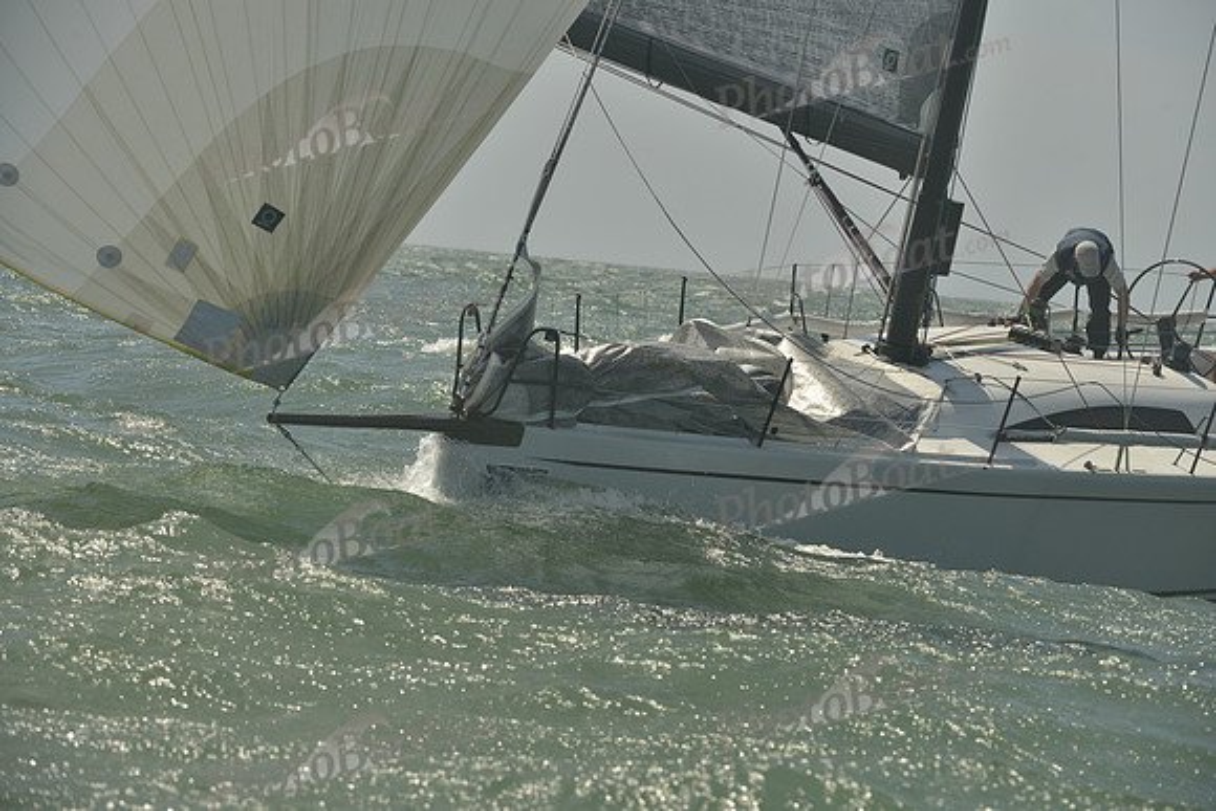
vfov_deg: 6.9
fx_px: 6757
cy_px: 406
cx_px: 608
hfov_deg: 10.3
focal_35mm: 200
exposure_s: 1/1250
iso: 280
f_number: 9
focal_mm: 200
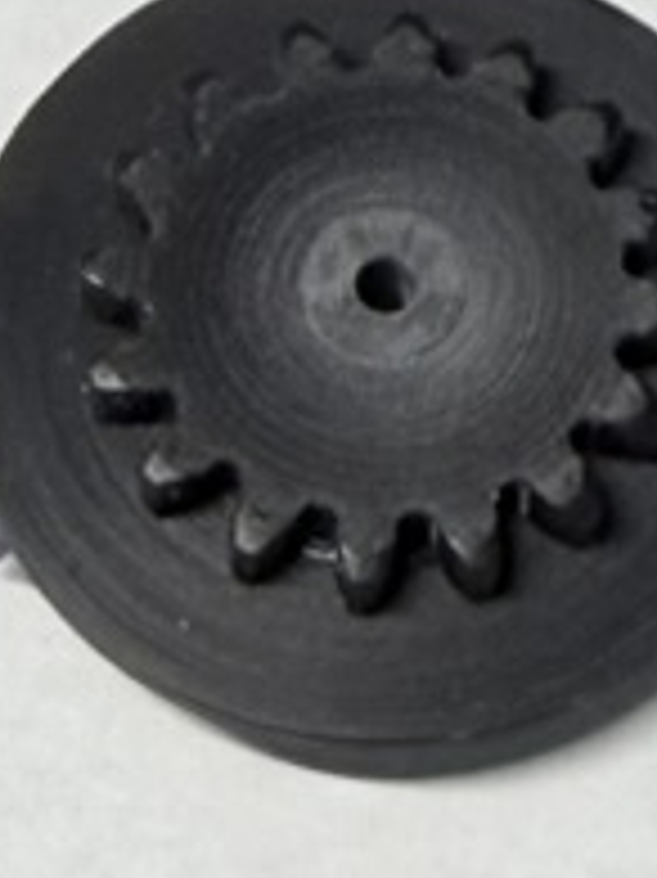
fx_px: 1495
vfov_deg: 32.2
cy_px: 230
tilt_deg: -62.2
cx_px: 387
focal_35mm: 59
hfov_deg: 24.8
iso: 80
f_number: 2.2
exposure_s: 1/99
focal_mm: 2.22
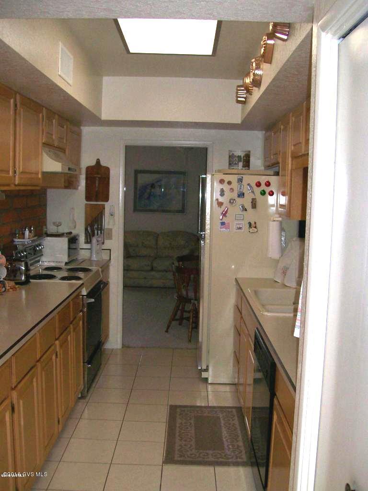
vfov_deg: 51.4
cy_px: 246
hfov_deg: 39.7
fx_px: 510
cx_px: 184
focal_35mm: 36
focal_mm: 6
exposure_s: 1/64
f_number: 2.7
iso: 140
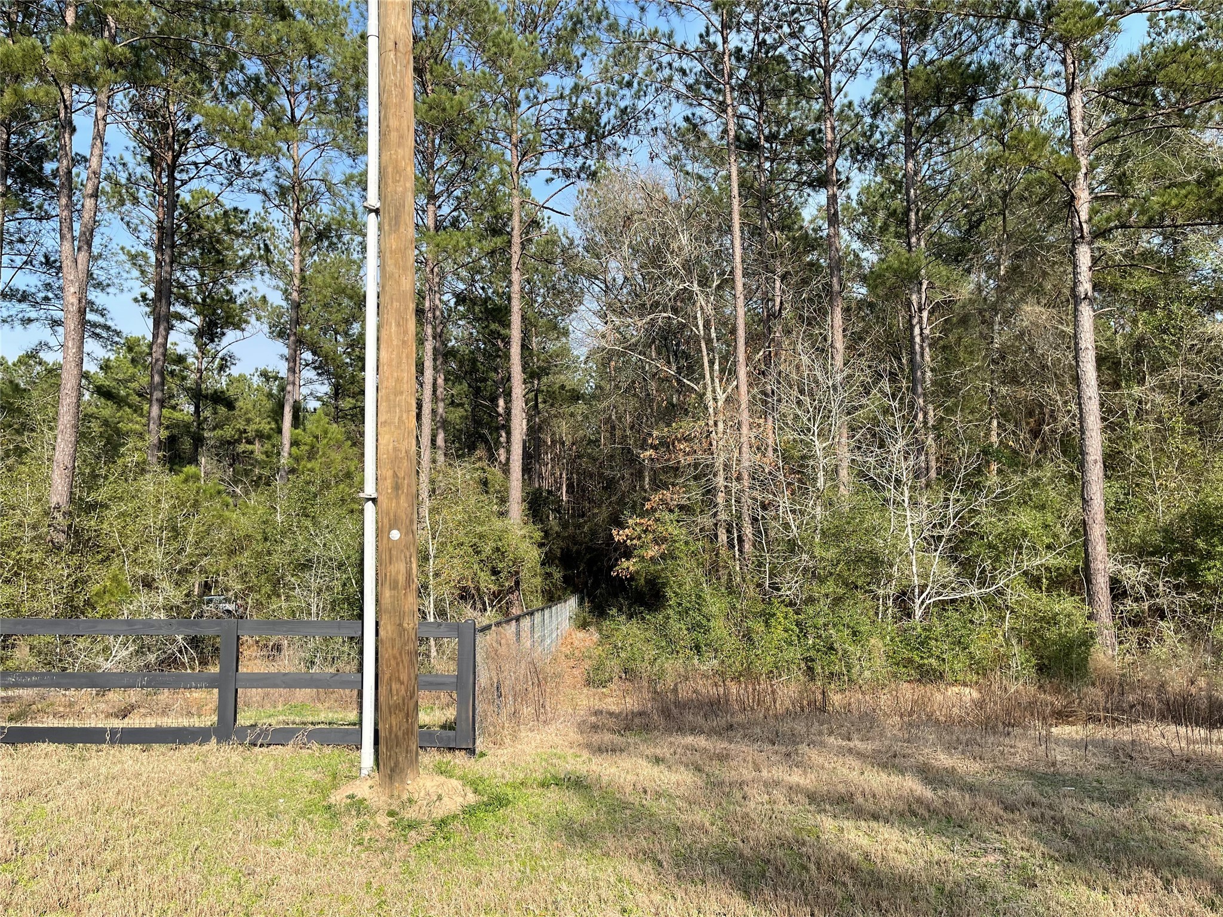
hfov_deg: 67.3
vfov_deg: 53.1
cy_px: 458
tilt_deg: +5.7
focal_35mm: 26
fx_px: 919
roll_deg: +0.1
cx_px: 612
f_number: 1.6
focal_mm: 5.1
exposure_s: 1/1821
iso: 32
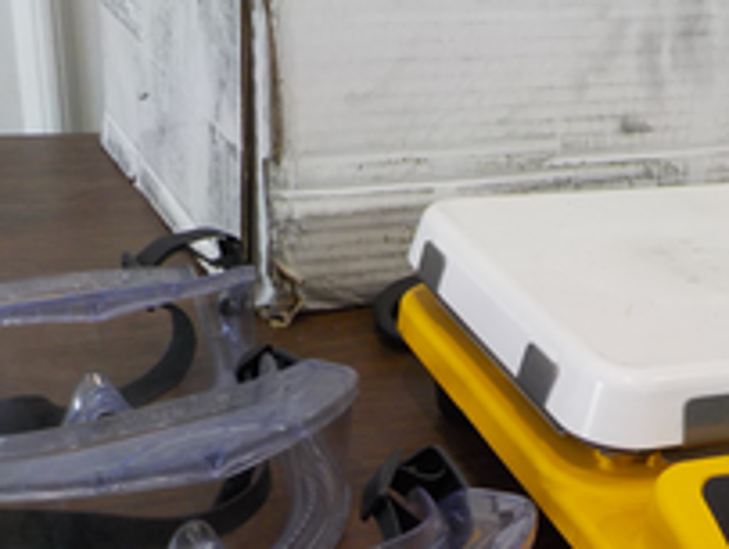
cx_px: 452
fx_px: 1245
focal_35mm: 59
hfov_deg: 32.5
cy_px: 488
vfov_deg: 24.2
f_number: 3.3
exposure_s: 1/50
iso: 125
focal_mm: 4.1
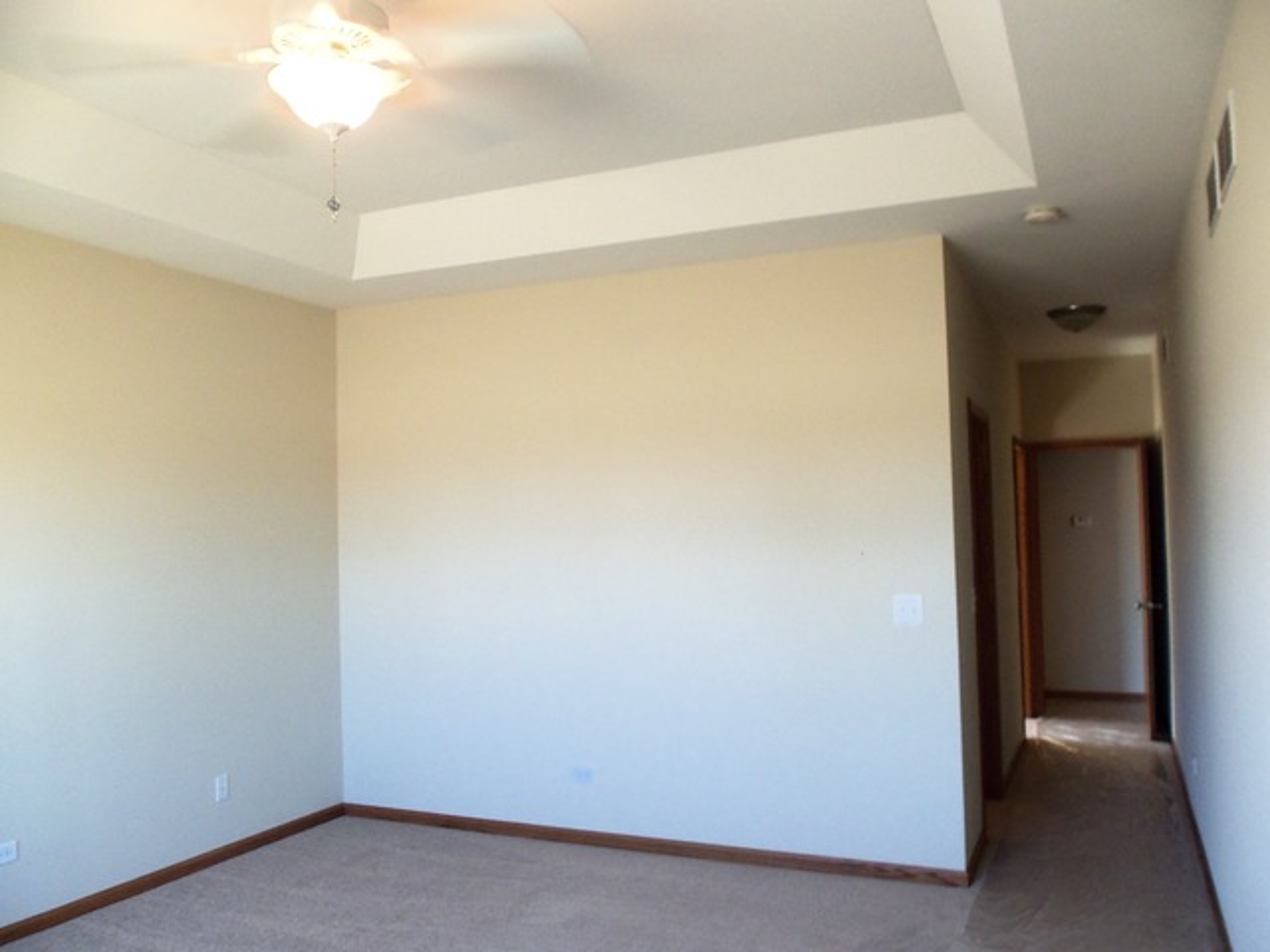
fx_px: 1064
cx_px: 635
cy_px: 476
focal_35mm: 29
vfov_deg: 48.2
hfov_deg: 61.7
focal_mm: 5.2
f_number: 3.4
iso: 125
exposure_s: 1/30
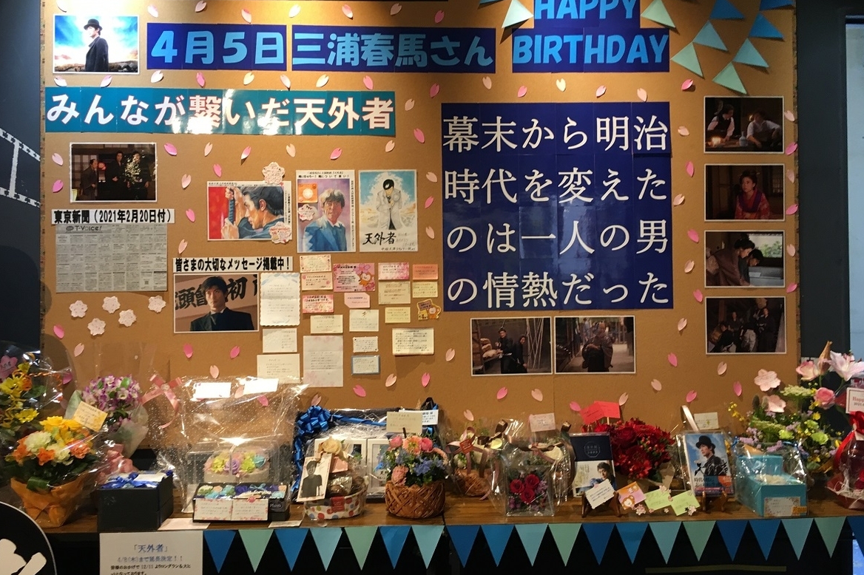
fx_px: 744
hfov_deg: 60.3
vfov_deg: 42.3
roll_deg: -0.3
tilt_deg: +0.2
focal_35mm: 31
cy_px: 268
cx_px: 430
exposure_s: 1/30
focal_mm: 4.15
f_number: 2.2
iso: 80
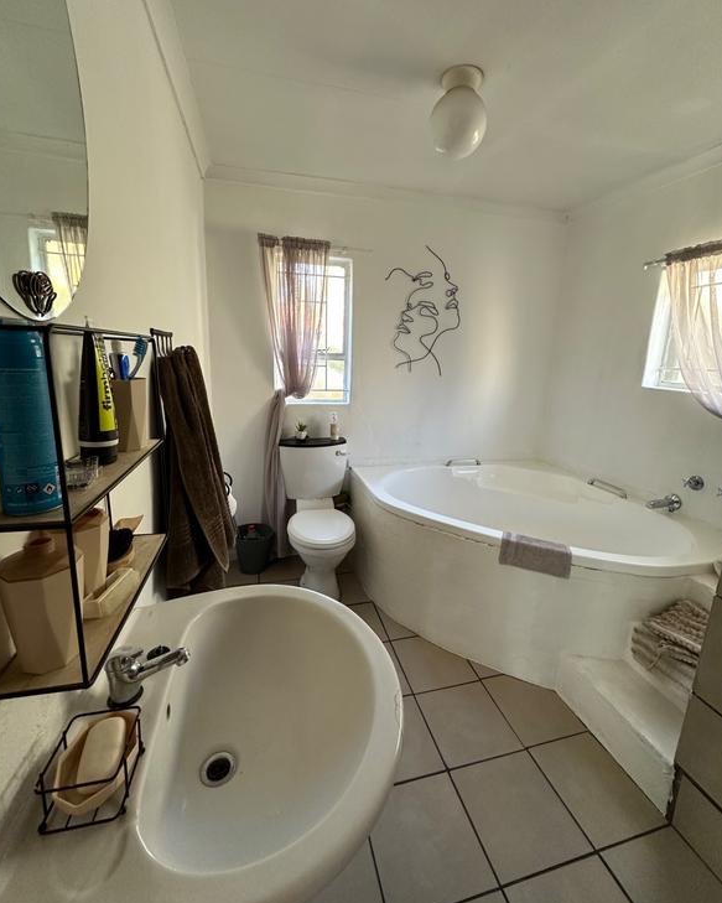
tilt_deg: -11.1
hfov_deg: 84.0
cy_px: 435
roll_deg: -2.8
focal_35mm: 15
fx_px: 401
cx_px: 359
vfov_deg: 96.8
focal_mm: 2.22
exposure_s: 1/100
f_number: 2.2
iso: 200
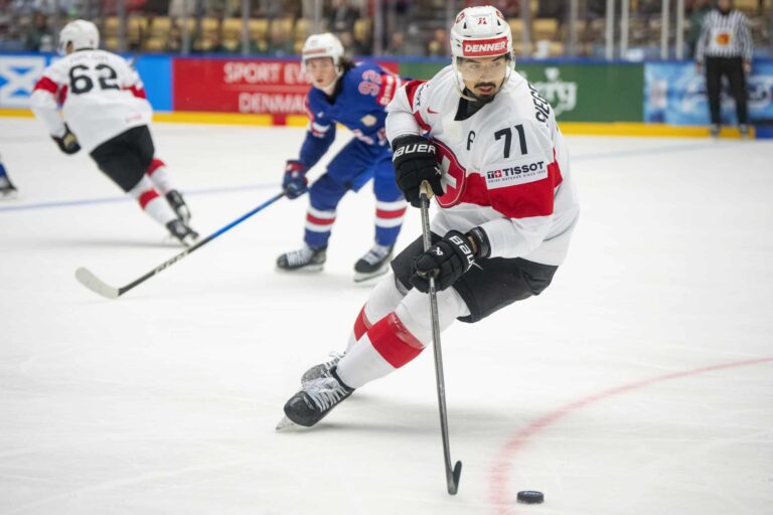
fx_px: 2254
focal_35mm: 105
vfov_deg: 13.0
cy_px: 258
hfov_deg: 19.5
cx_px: 386
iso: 3200
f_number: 2.8
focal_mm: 105
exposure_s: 1/1600
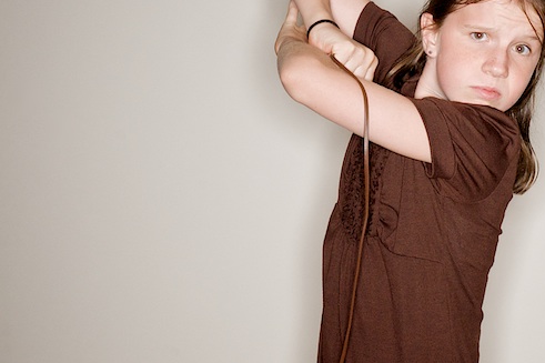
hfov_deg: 18.4
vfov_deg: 12.4
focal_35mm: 110
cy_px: 111
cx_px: 446
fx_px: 1665
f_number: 16
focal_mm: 40
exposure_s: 1/250
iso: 200
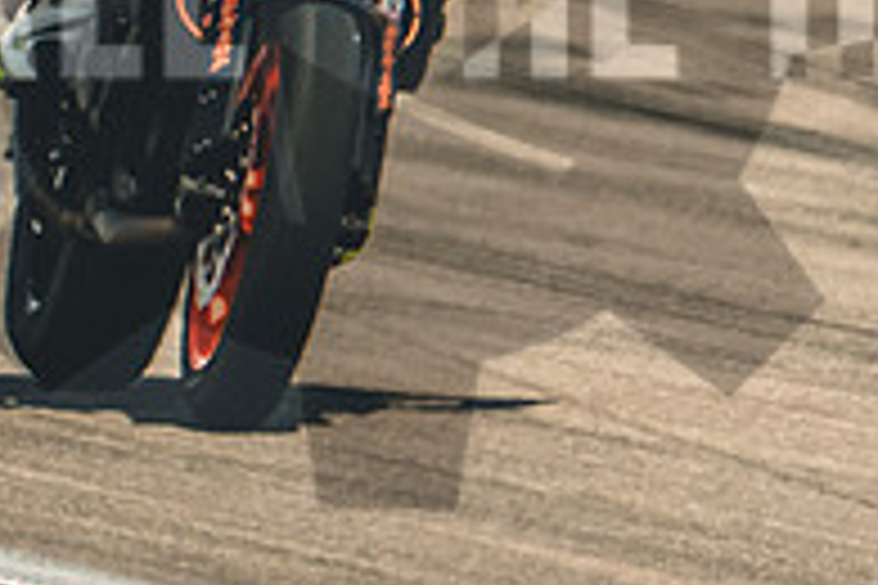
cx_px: 387
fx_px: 43482
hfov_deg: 1.2
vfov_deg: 0.8
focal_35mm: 1783
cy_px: -38
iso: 800
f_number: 5.6
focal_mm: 400
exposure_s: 1/2500
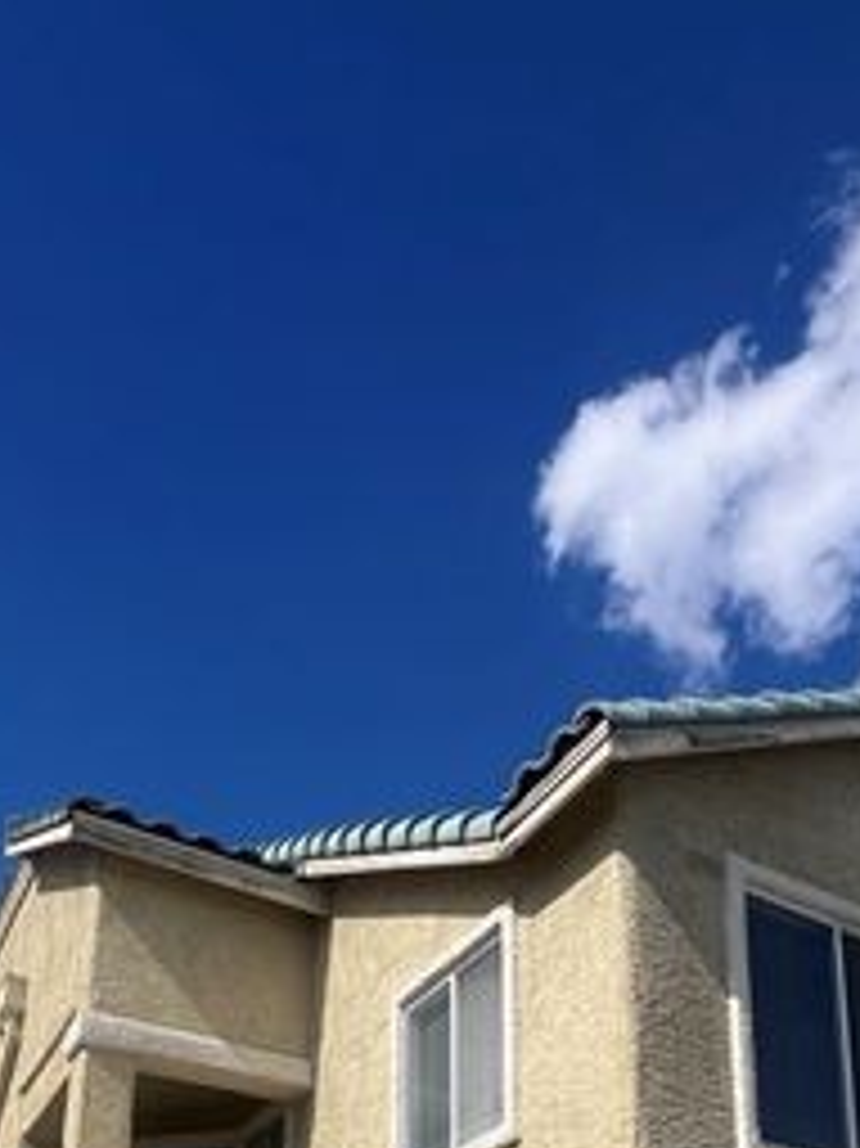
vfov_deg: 42.1
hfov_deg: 41.6
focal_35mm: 34
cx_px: 495
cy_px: 1276
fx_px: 1127
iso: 32
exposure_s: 1/3215
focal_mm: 1.57
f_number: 1.8
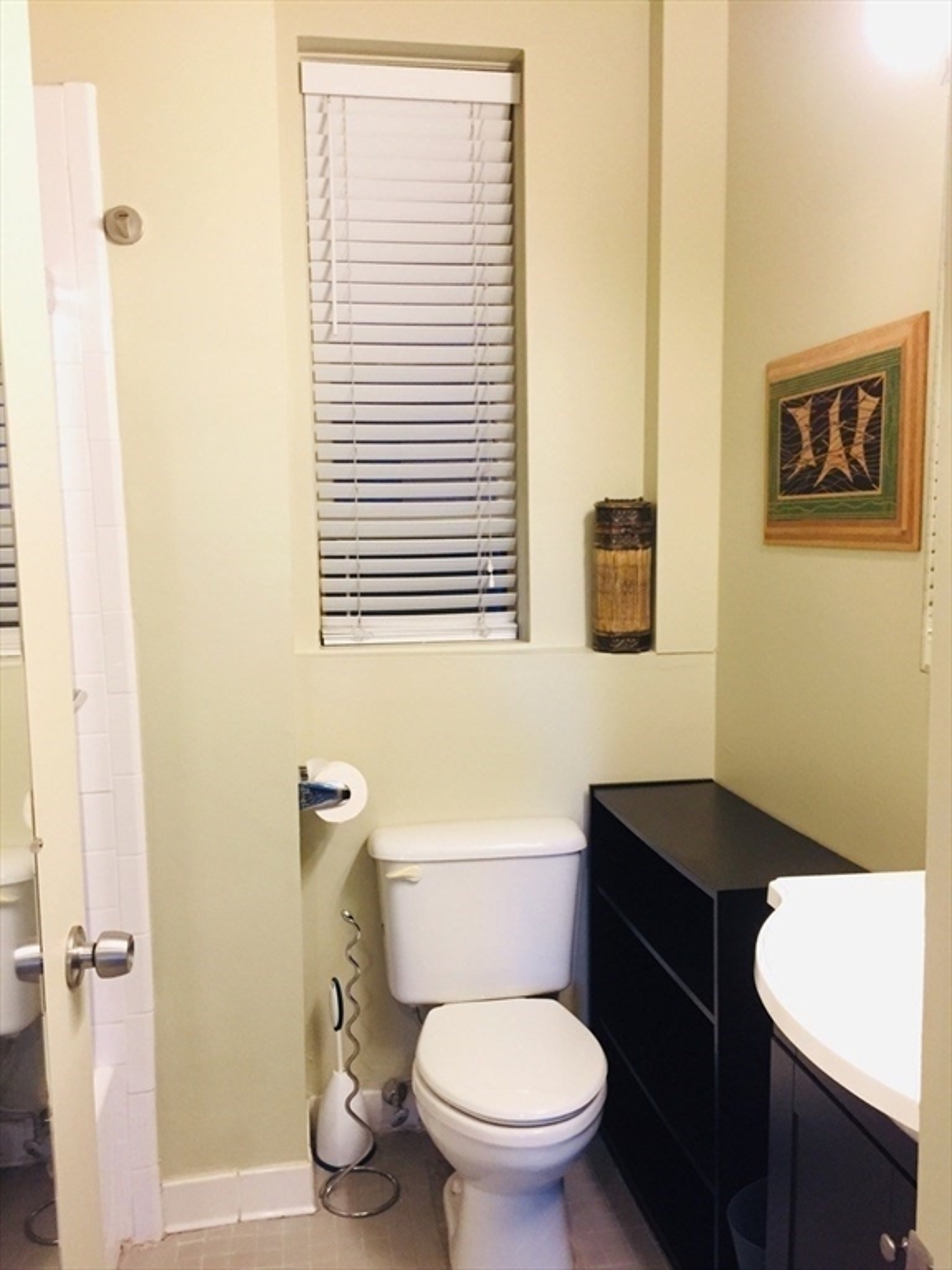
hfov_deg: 48.2
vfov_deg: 61.7
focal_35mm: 29
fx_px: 1063
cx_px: 476
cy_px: 635
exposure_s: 1/30
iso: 200
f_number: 2.2
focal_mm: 4.15
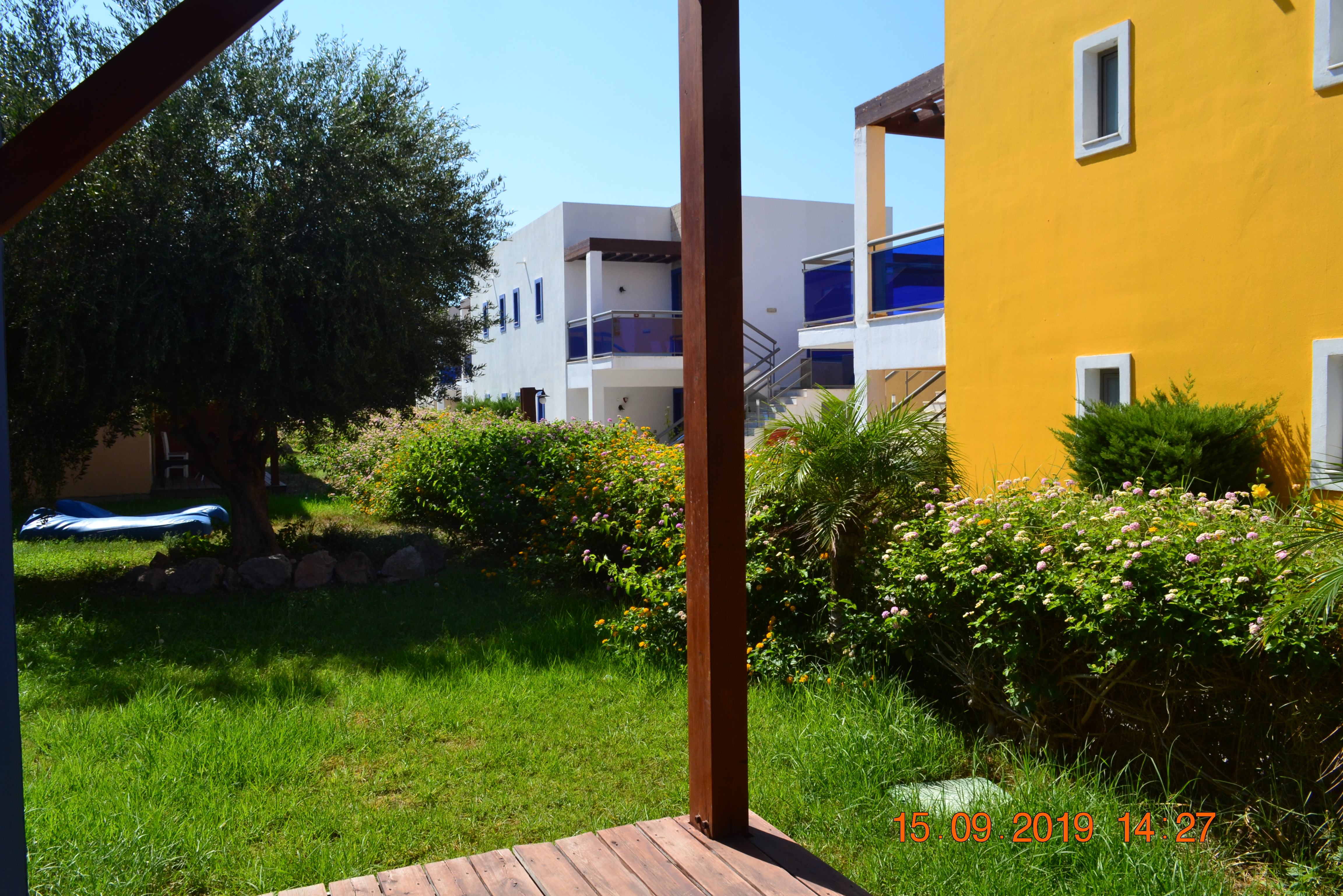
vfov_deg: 47.9
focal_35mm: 27
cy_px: 448
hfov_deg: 67.4
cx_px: 672
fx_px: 1007
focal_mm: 18
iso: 400
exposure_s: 1/320
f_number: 10
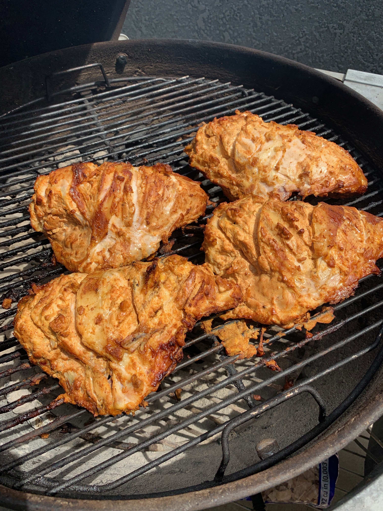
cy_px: 256
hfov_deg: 53.1
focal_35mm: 26
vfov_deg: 67.3
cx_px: 192
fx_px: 384
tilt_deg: -51.8
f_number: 1.8
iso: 25
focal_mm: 4.25
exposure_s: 1/1266
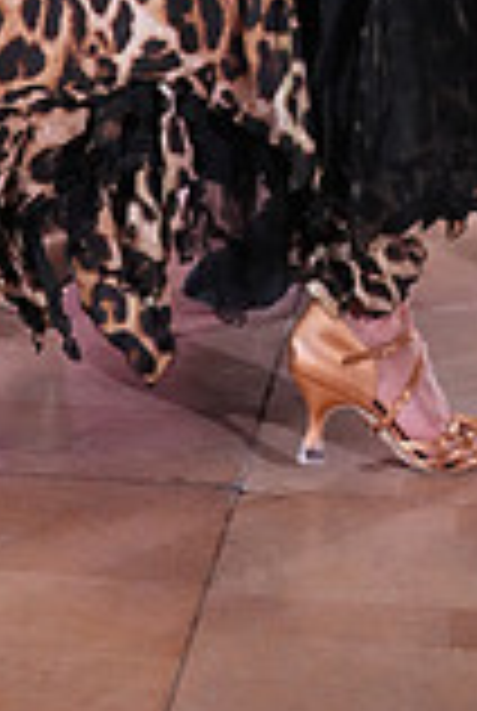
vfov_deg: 16.4
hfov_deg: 12.5
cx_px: 295
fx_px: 2177
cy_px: -454
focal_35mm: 110
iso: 5000
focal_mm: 30
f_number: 4.5
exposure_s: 1/400
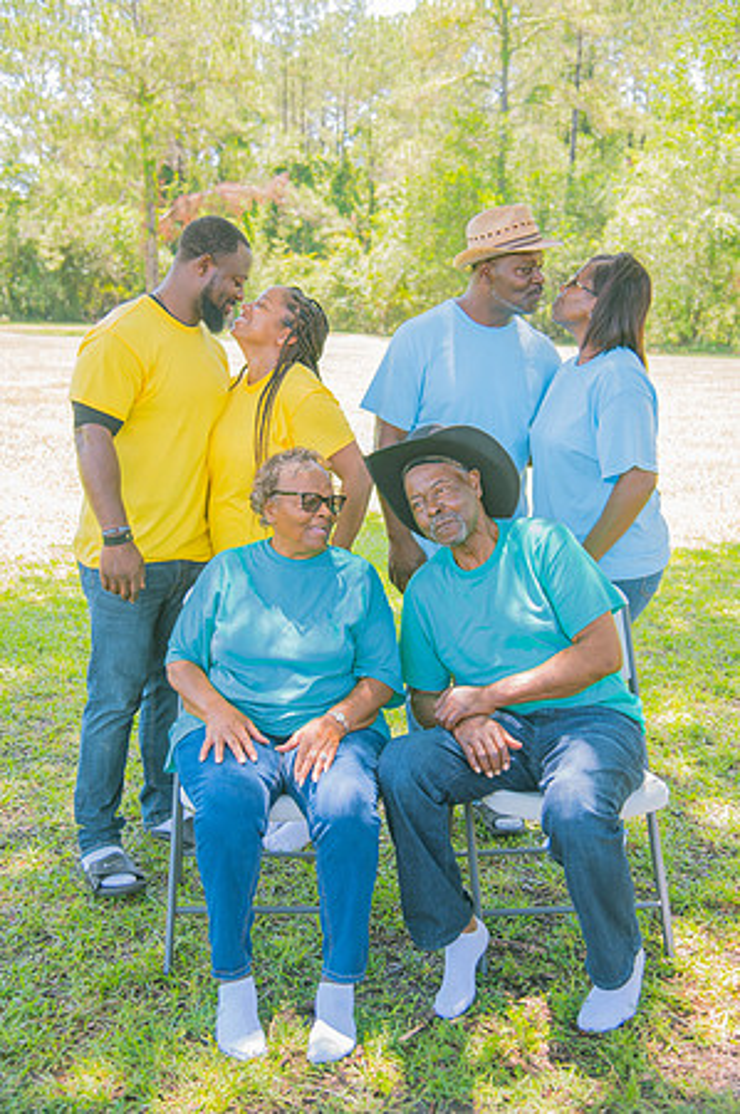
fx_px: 1236
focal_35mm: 40
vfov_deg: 48.5
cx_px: 370
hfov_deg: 33.3
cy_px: 557
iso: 250
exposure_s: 1/125
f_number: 4
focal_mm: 40
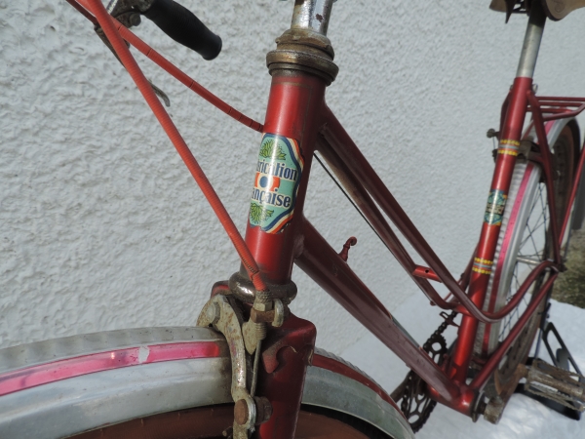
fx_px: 406
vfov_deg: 56.8
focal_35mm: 24
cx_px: 292
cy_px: 220
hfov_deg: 71.6
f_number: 3
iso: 80
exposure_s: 1/320
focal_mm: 4.3
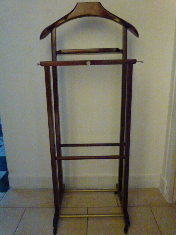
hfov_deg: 51.4
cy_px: 118
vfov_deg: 65.3
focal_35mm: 27
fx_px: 183
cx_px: 88
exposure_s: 1/8
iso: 1600
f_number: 3.4
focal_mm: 4.7
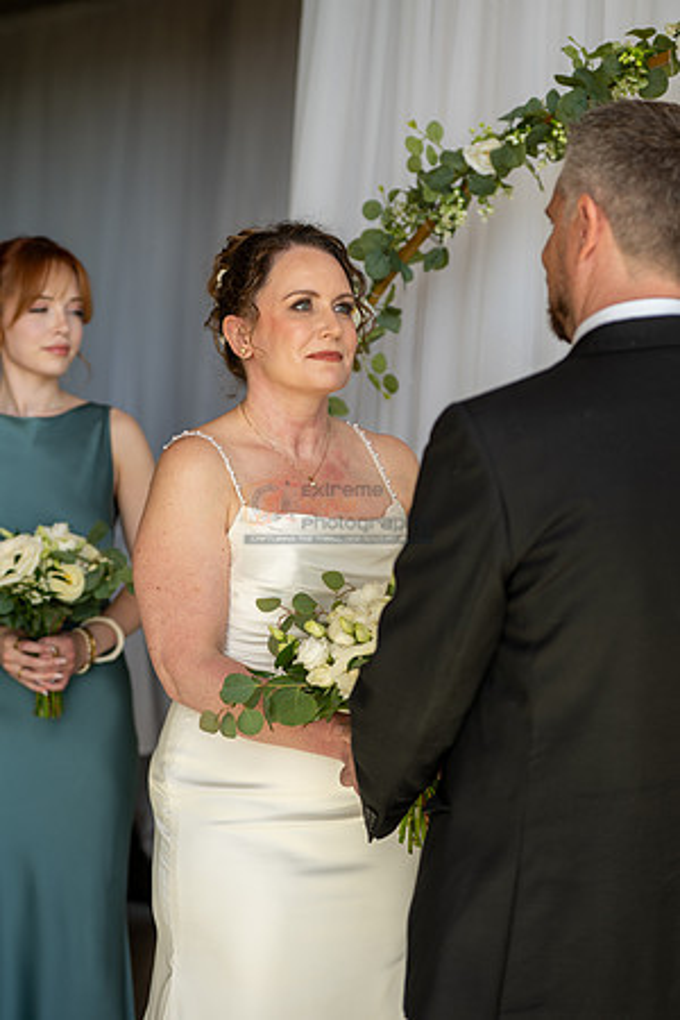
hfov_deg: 19.5
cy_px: 510
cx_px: 340
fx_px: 1983
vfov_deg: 28.8
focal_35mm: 70
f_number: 3.2
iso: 125
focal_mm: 70
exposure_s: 1/160
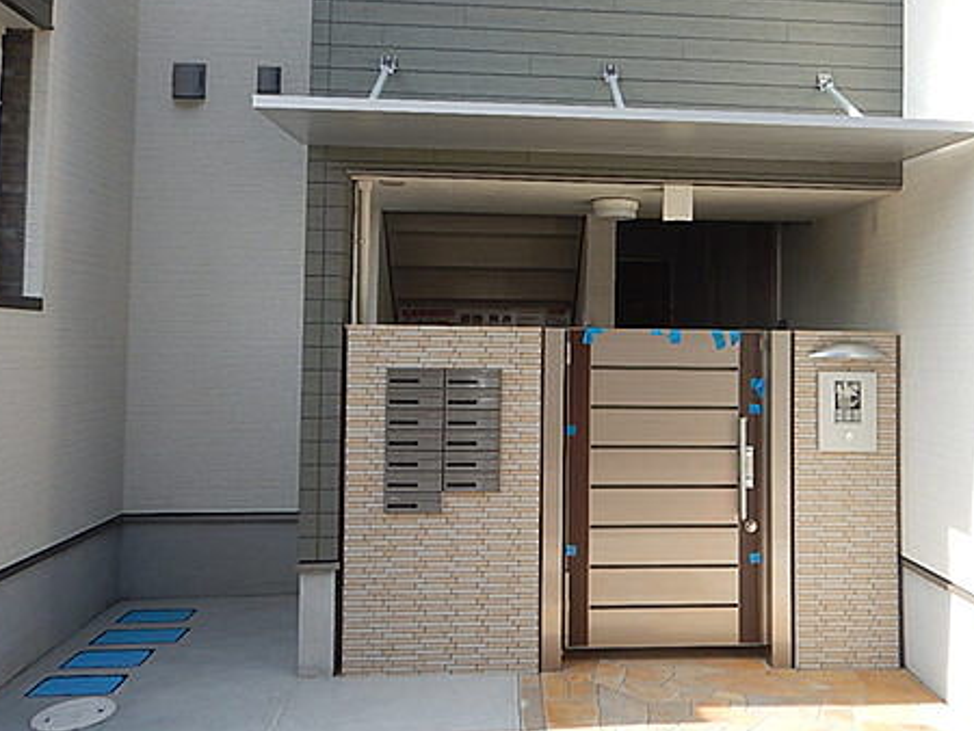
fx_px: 901
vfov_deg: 44.0
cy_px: 303
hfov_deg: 56.4
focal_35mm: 32
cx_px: 582
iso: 125
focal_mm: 4.3
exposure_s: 1/640
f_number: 2.8
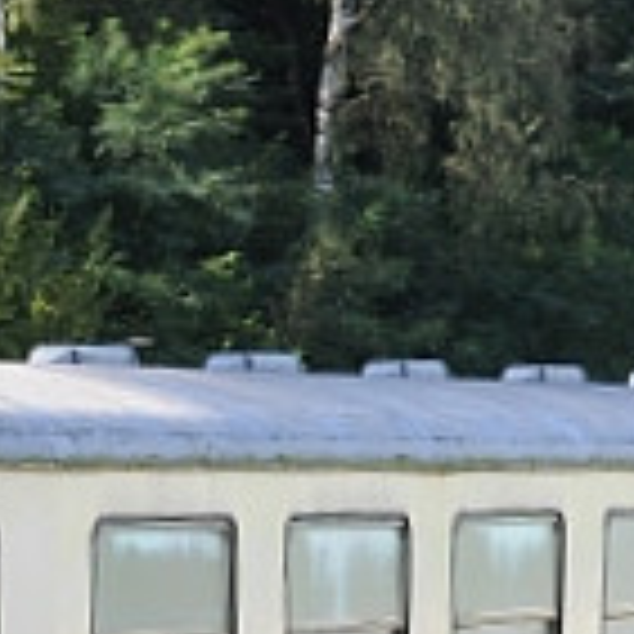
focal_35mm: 203
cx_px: -238
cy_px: 798
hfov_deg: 8.5
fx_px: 4205
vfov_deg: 8.5
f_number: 6.3
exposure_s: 1/160
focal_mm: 35
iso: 200
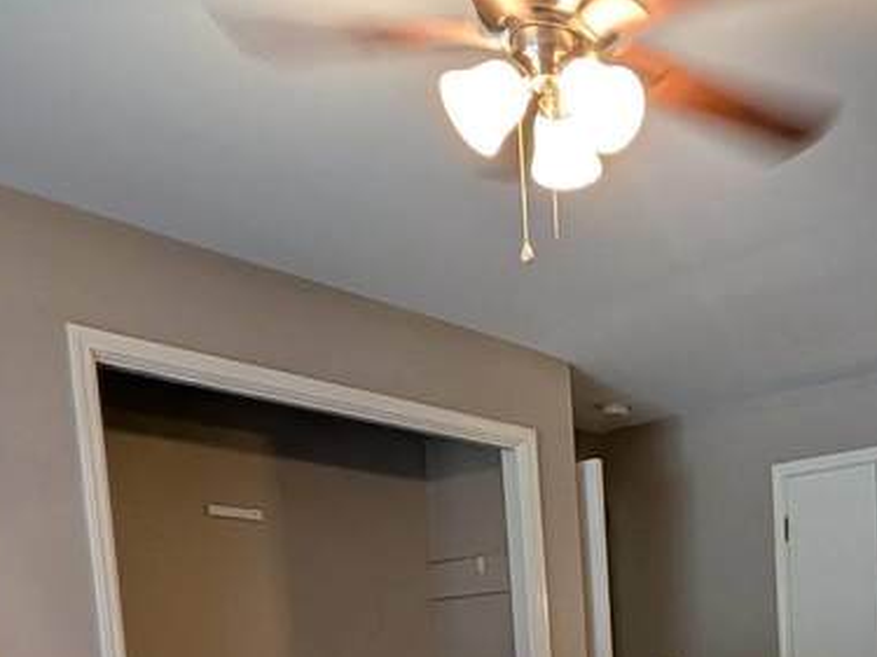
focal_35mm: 41
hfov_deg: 42.6
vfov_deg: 29.0
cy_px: 837
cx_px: 762
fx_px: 1038
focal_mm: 2.02
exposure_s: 1/60
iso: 125
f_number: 1.7
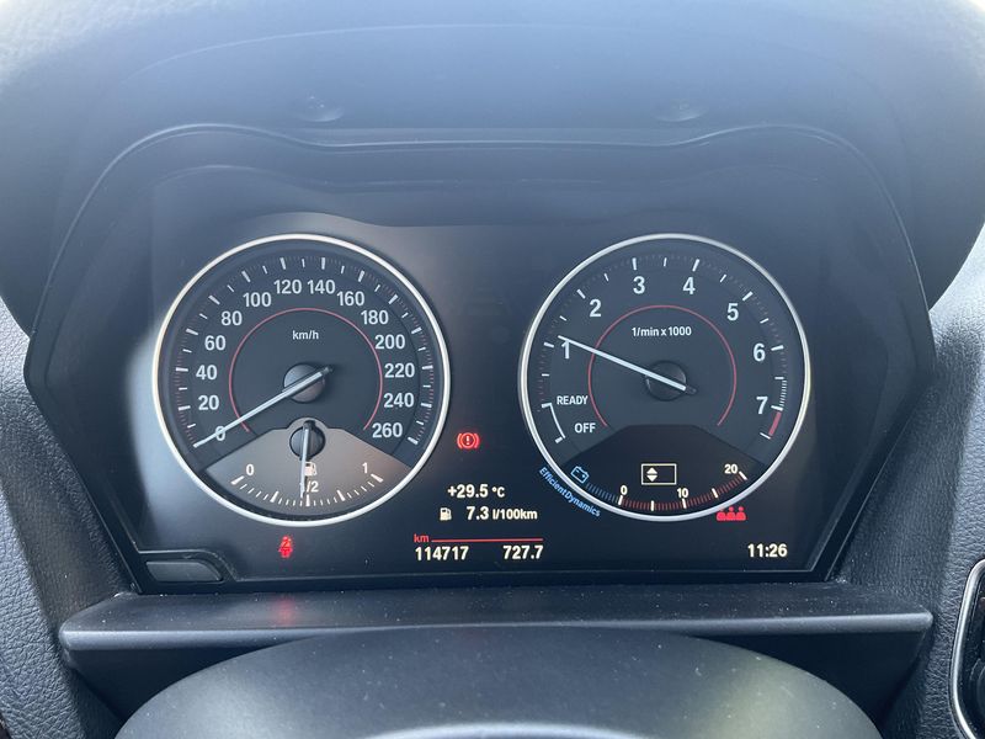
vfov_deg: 48.2
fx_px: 825
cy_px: 370
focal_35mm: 29
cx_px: 492
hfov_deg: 61.7
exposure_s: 1/60
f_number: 1.8
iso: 80
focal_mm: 3
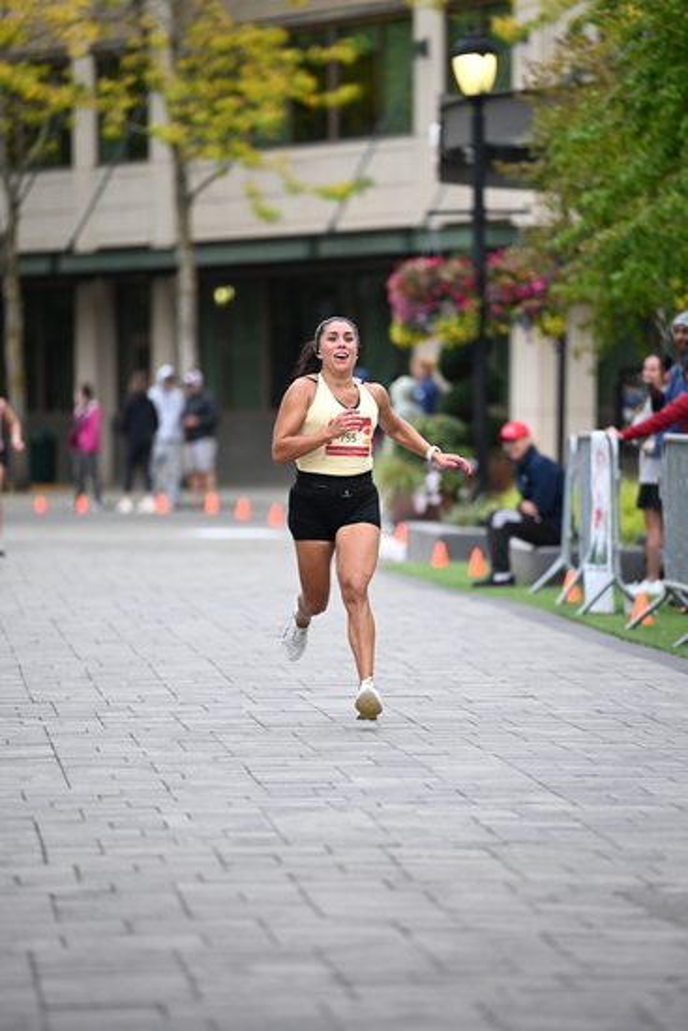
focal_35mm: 200
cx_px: 344
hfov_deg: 6.9
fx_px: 5729
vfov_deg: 10.3
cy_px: 516
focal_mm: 200
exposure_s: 1/1600
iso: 1000
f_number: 2.8
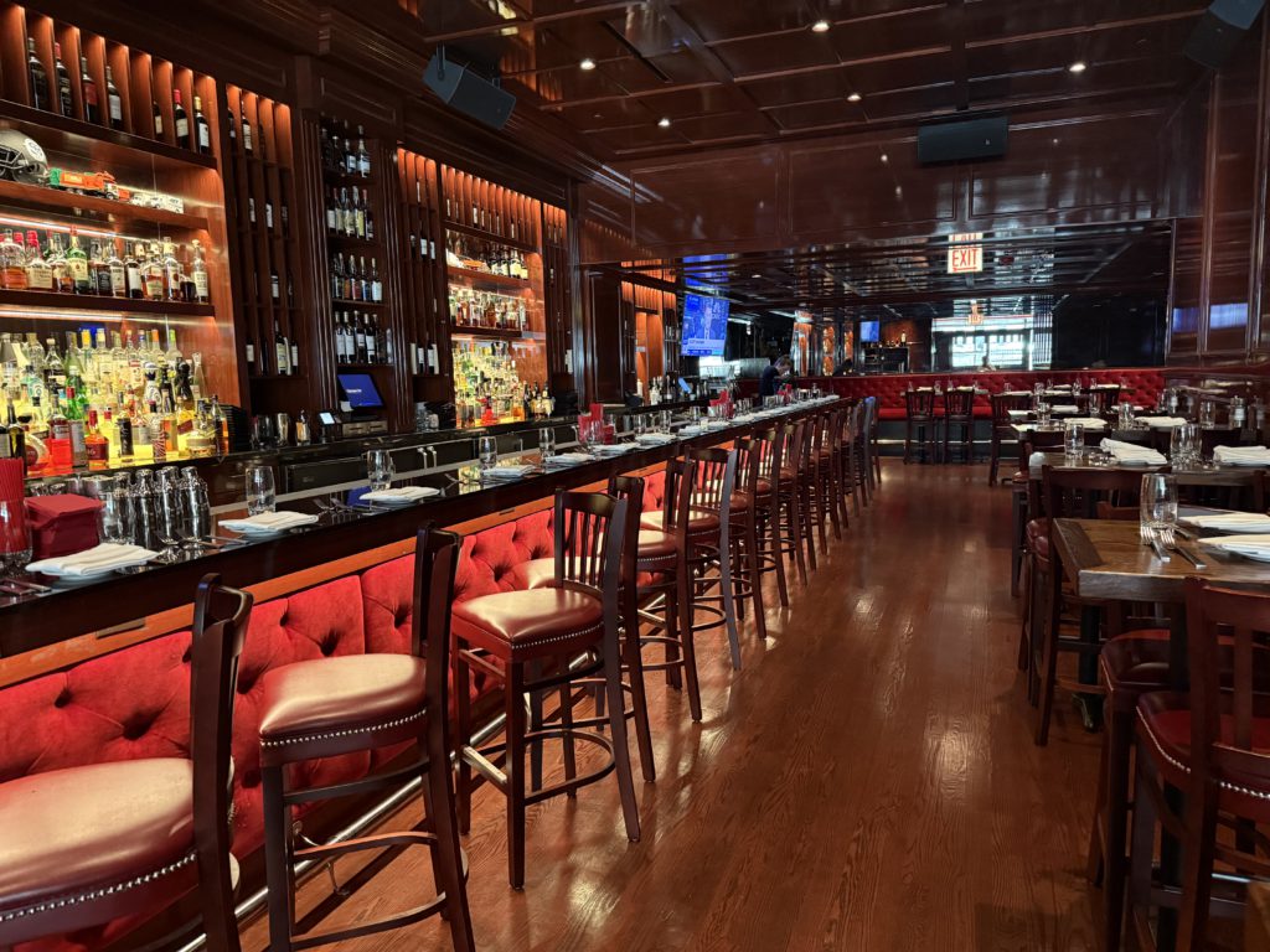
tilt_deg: -6.4
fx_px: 881
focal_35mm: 24
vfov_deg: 56.8
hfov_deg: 71.6
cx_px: 635
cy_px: 476
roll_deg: +1.1
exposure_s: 1/40
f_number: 1.78
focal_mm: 6.76
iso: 1000
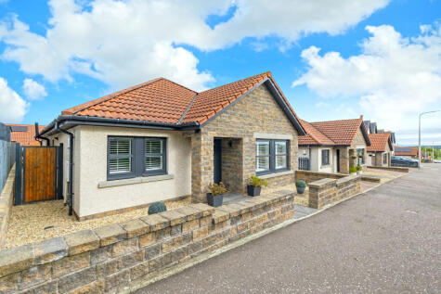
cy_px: 147
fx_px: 159
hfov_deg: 108.3
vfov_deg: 85.5
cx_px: 220
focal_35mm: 13
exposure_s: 1/300
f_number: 8
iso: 320
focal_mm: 8.4
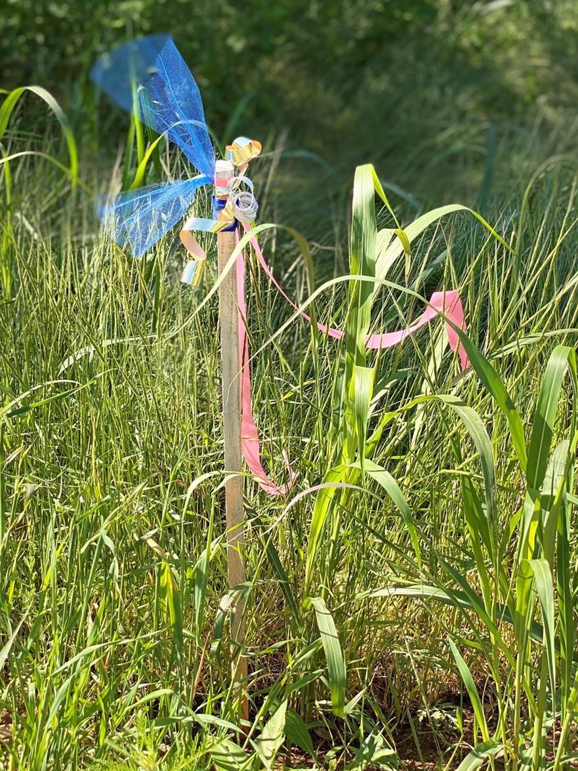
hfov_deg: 21.6
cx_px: 264
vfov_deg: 28.4
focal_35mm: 68
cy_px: 272
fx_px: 1514
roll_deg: +0.5
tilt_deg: -17.0
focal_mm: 6
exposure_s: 1/350
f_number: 2
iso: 20
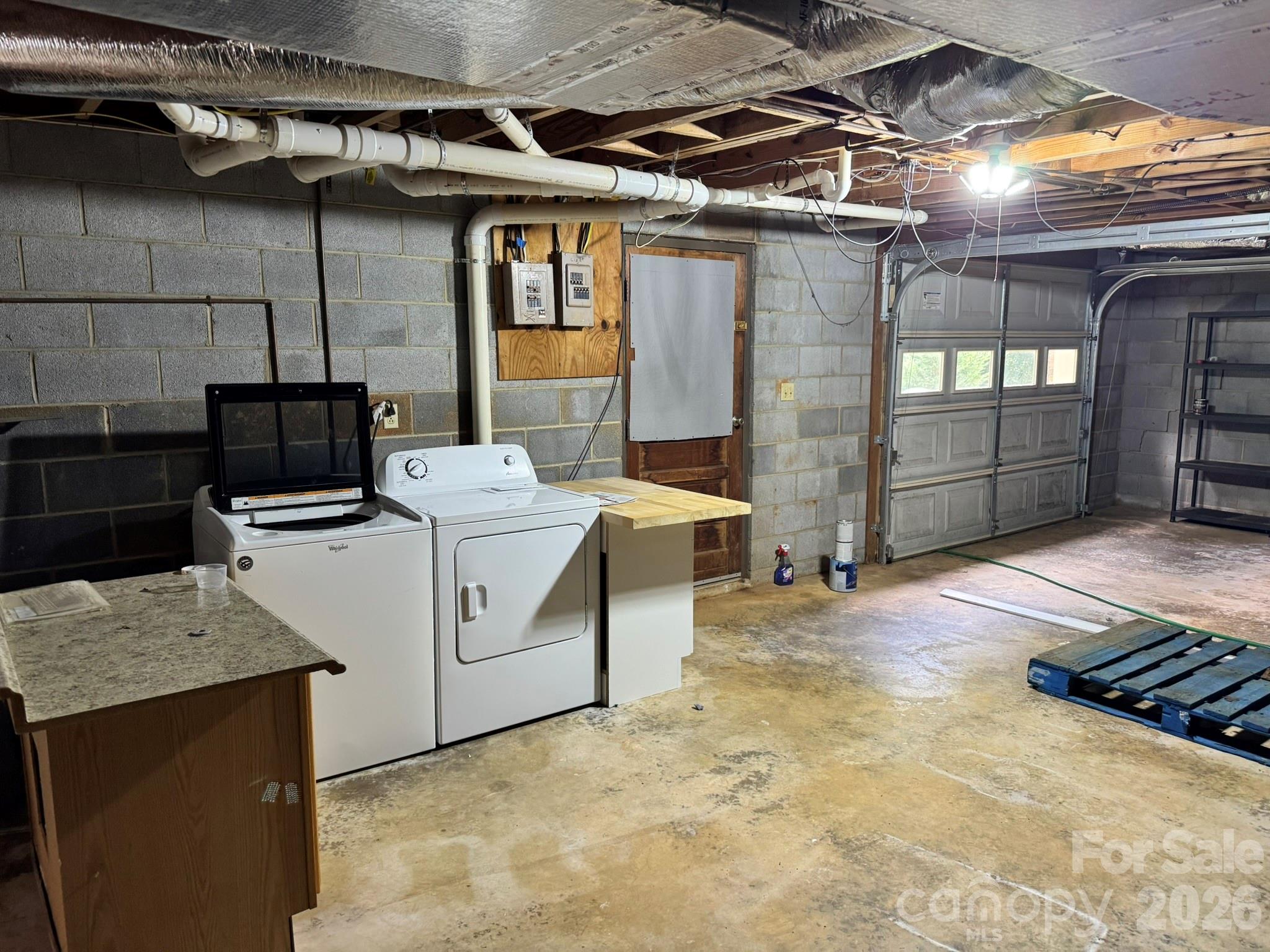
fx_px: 881
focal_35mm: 24
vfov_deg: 56.8
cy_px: 476
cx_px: 635
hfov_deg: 71.6
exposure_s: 1/60
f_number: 1.78
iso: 250
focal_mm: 6.76
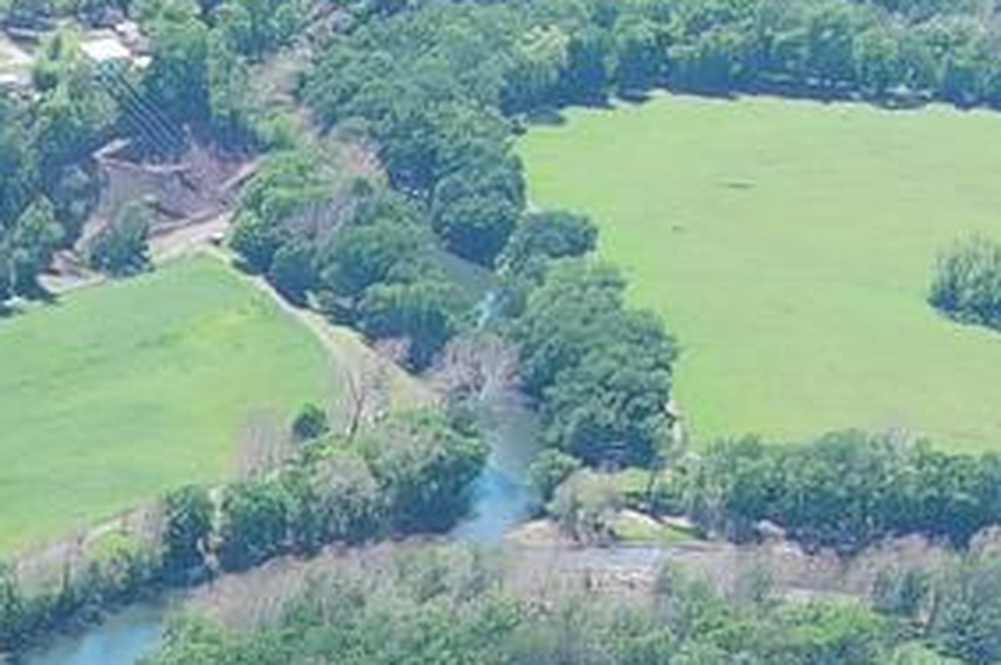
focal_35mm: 210
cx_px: -2327
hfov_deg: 8.0
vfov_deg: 6.0
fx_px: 5832
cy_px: 2078
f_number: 2.8
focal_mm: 10.57
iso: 100
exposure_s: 1/442
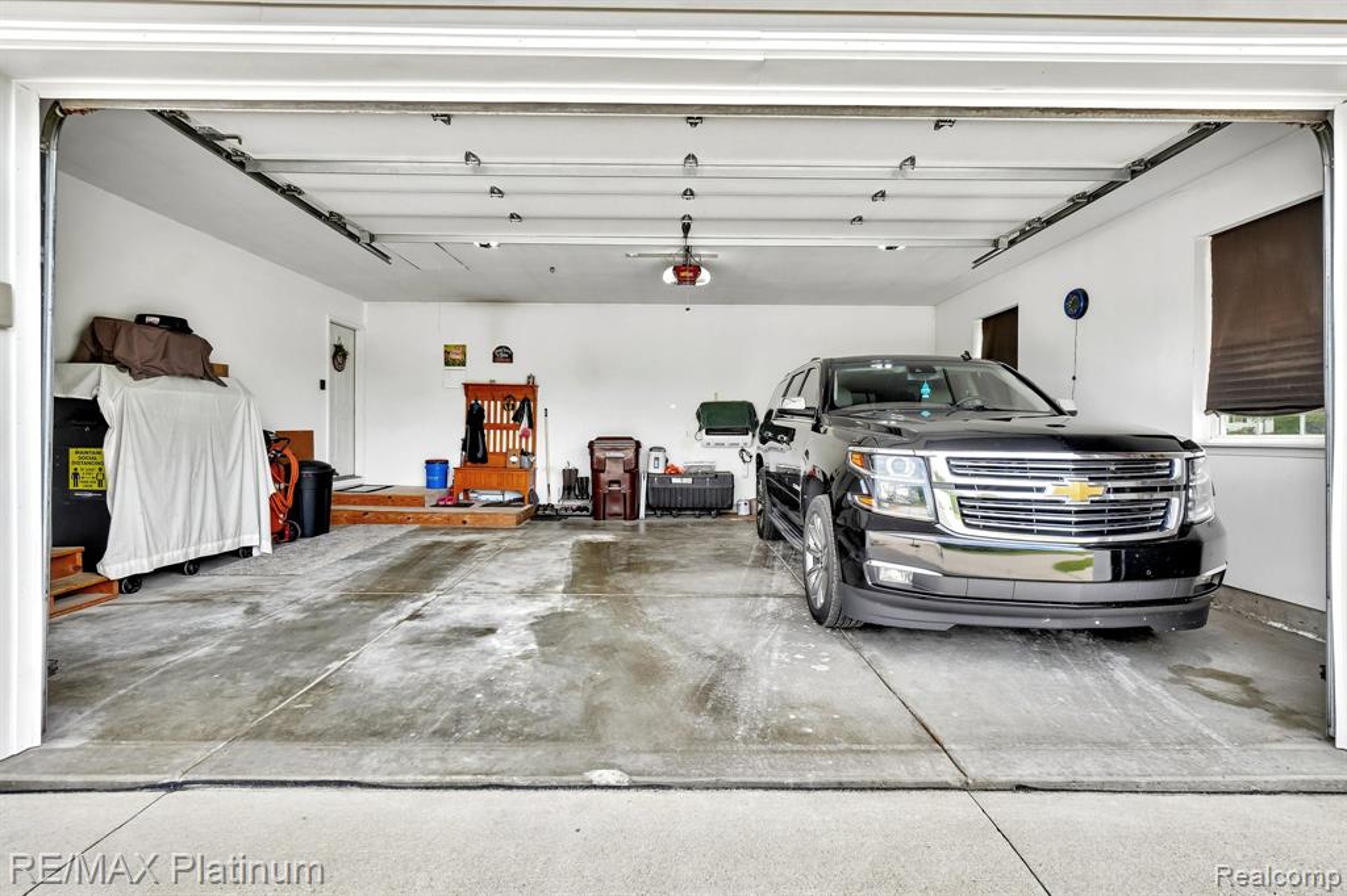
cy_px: 448
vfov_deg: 77.3
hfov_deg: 100.4
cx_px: 674
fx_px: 561
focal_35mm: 15
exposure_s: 1/60
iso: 100
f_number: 8
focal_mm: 10
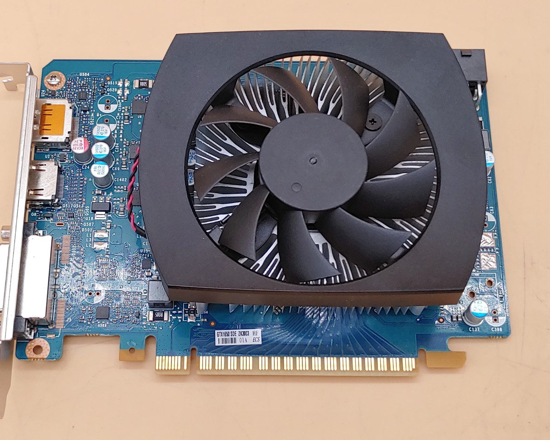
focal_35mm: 55
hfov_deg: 34.1
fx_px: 895
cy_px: 223
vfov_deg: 27.6
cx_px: 253
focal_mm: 4.36
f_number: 1.8
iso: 50
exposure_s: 1/75
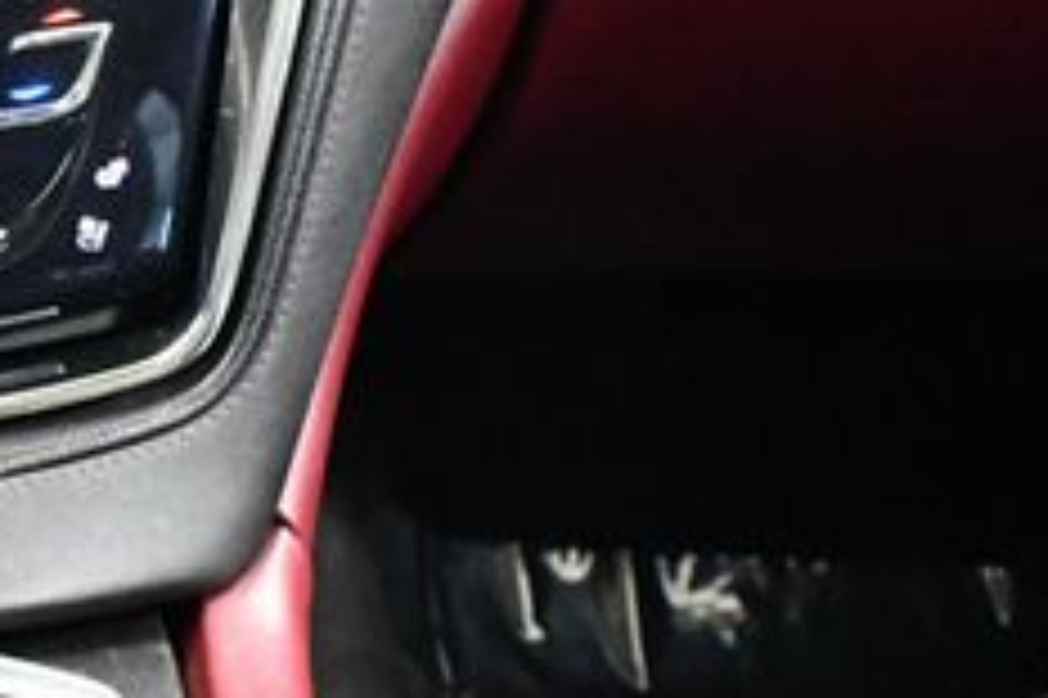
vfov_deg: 13.7
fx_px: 2880
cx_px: -166
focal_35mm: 99
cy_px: 558
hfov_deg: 19.6
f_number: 3.5
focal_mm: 18
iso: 6400
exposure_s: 1/60
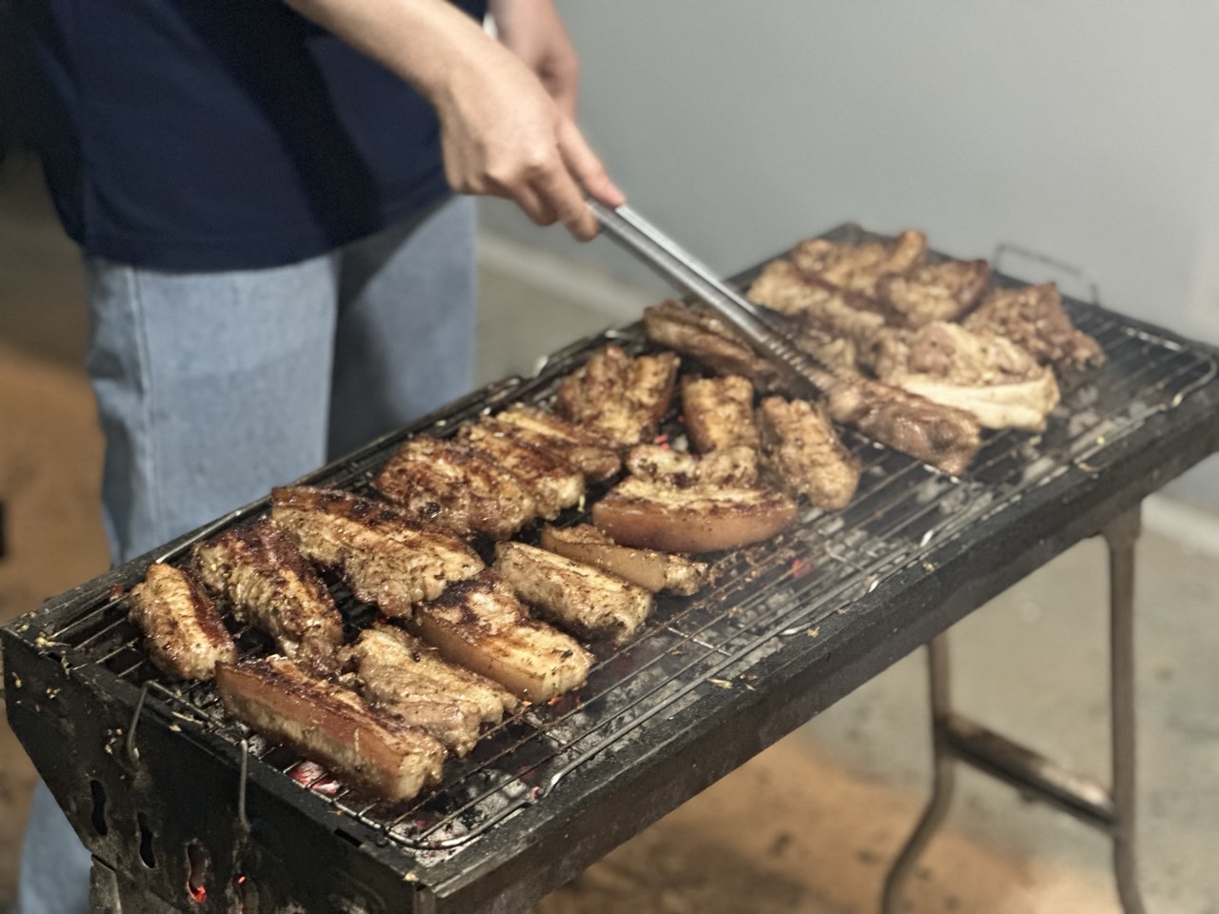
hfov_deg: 25.3
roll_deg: -1.2
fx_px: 2712
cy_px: 457
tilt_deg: -28.3
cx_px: 610
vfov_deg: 19.1
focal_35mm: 77
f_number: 2.8
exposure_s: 1/14
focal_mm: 9
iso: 1000
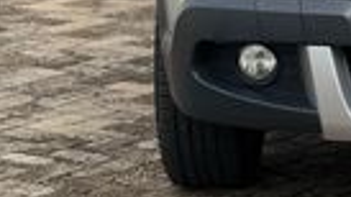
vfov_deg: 6.6
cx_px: 510
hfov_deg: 11.5
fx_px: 1675
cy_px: -151
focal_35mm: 180
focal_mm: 6.76
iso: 64
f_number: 1.78
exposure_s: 1/5208
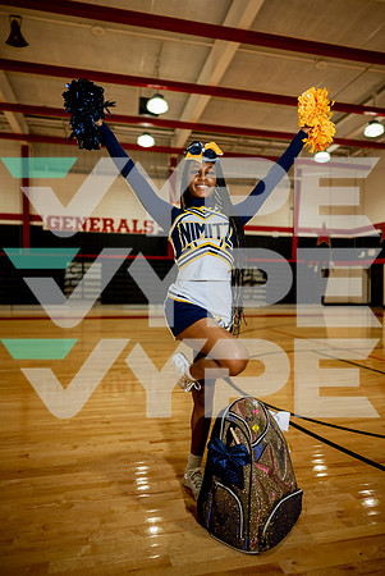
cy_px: 288
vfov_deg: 73.7
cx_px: 192
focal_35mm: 24
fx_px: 384
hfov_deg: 53.2
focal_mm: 24
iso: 125
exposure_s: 1/200
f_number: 1.4
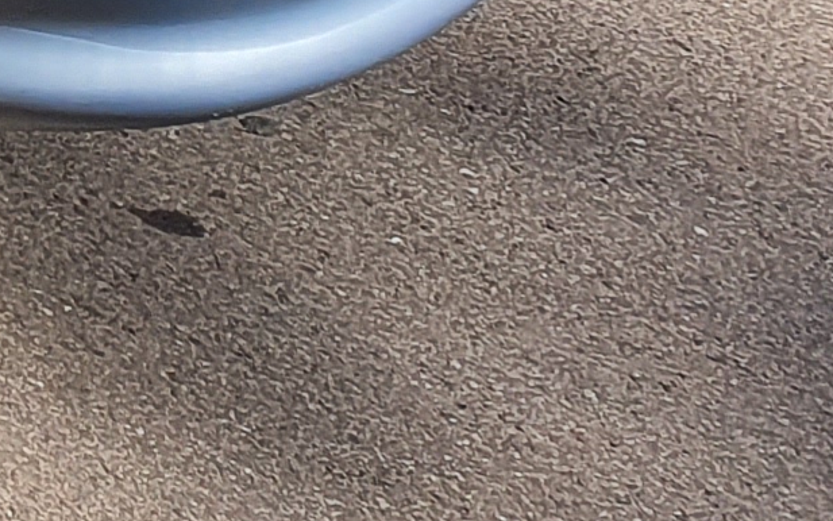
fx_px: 4087
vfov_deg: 6.8
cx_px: -1462
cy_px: -898
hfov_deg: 9.6
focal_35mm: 180
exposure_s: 1/912
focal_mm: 4.32
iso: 50
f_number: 2.4
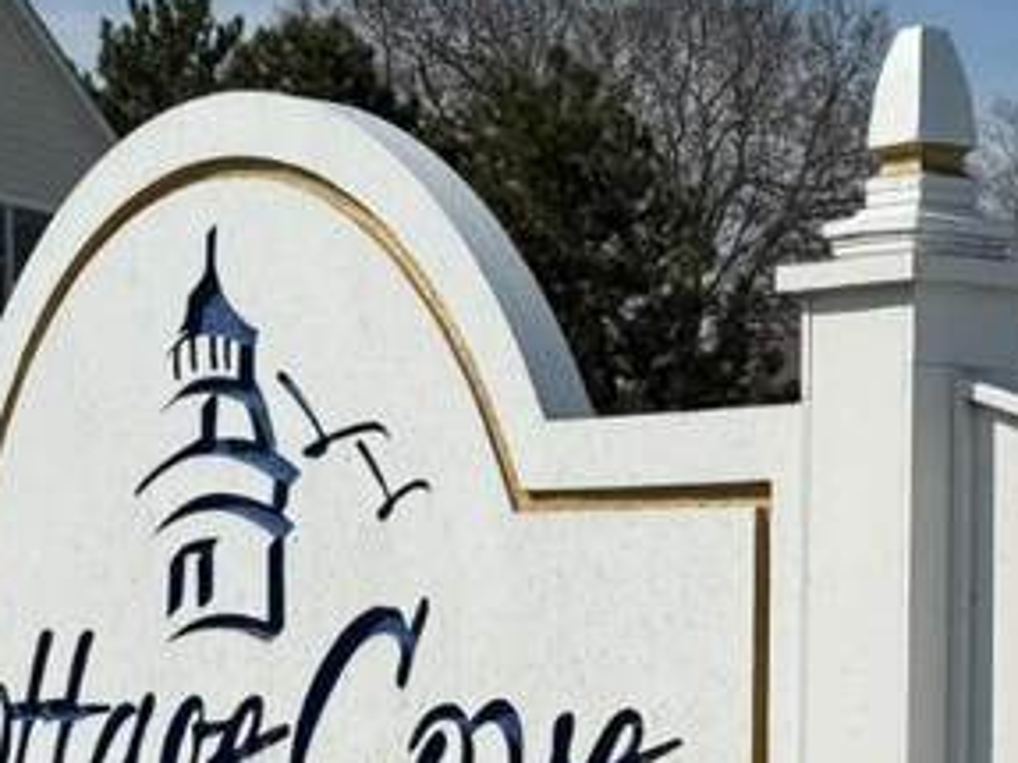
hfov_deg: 18.2
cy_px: 919
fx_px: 3145
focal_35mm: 107
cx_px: 812
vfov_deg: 13.4
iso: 80
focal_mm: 6.76
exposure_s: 1/14286
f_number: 1.78
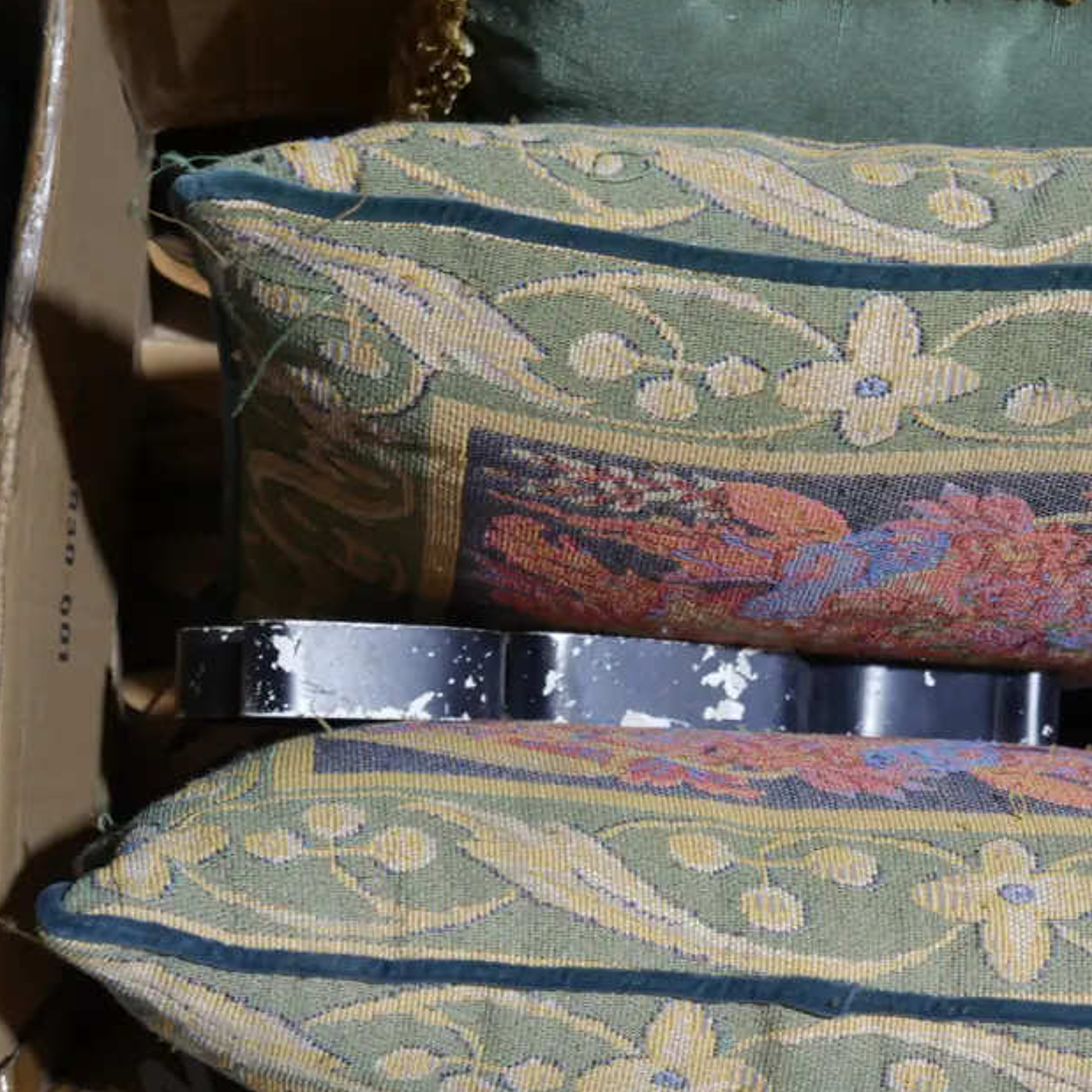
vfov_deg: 21.9
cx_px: 838
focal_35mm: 79
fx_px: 2820
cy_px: 588
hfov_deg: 21.7
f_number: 5.3
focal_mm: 27
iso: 640
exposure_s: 1/60
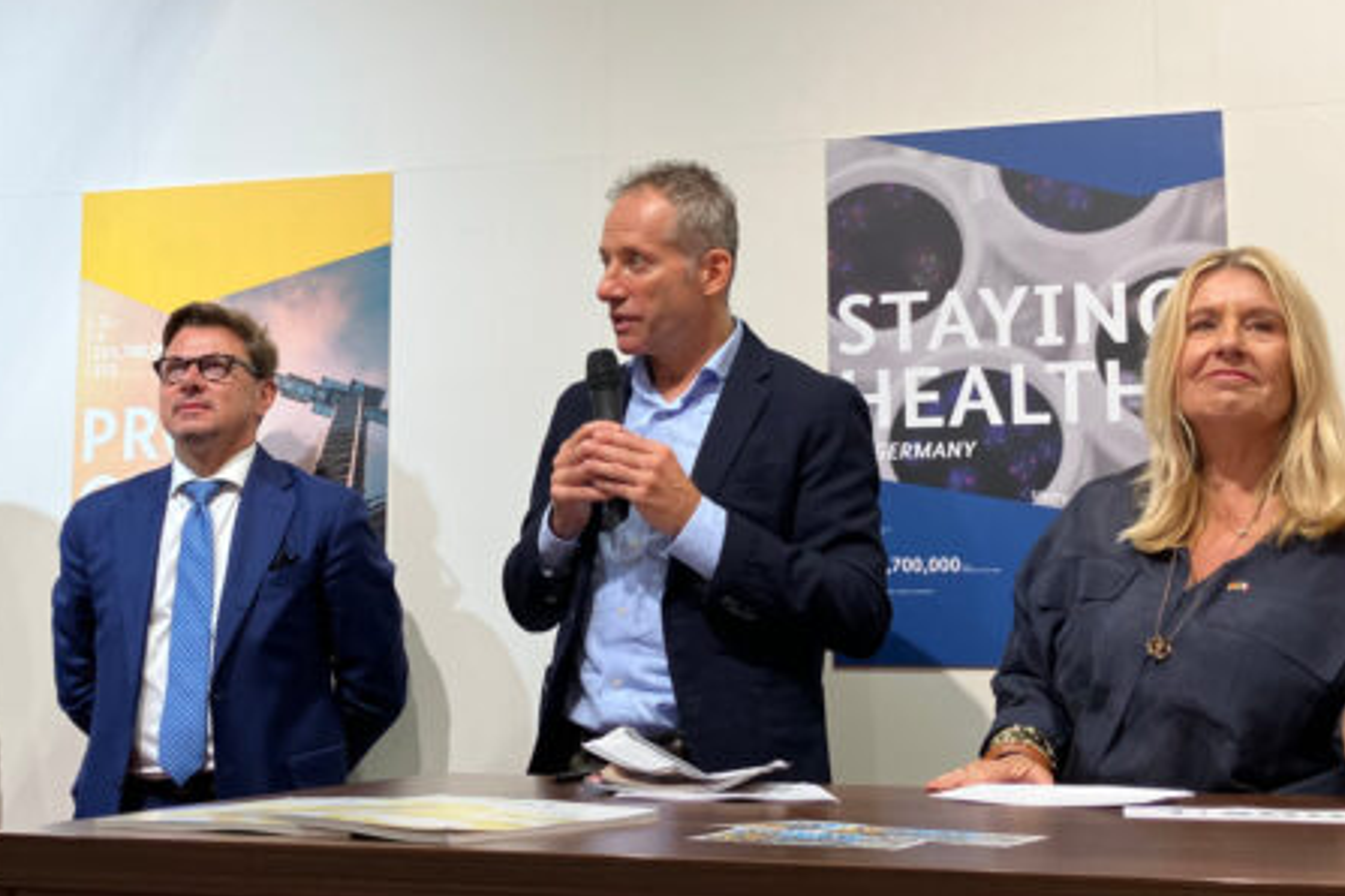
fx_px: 1868
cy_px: 439
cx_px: 509
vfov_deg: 27.0
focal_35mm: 50
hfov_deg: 39.4
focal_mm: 3.99
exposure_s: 1/98
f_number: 1.8
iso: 50
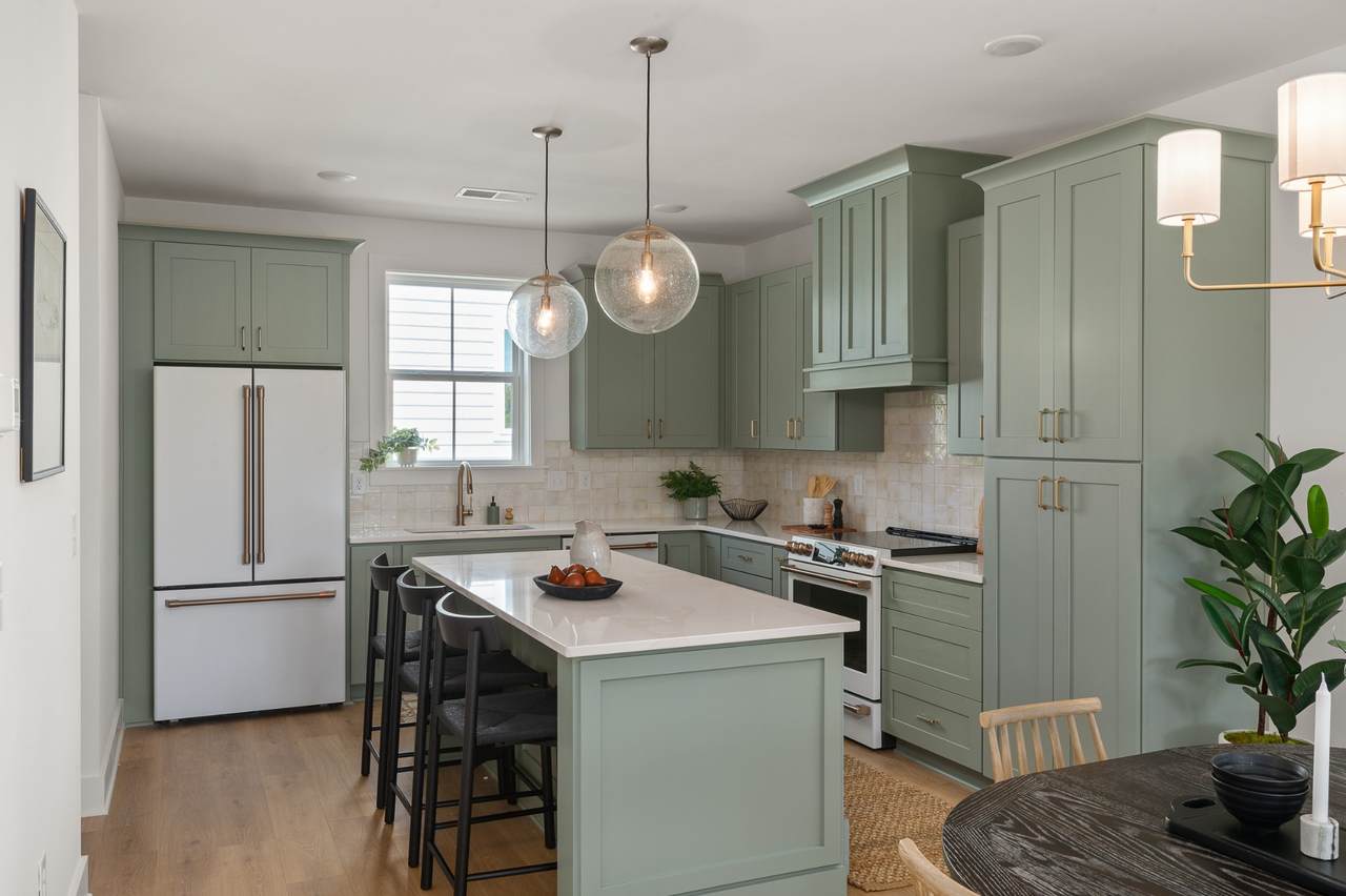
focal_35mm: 30
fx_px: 1121
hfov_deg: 62.0
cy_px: 448
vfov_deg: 43.6
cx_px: 673
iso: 100
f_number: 11
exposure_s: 1/2.5
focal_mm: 30
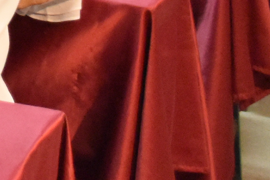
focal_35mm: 219
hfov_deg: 7.9
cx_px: -582
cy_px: -376
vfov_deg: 5.8
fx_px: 1643
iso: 4000
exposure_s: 1/60
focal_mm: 22
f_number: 3.5
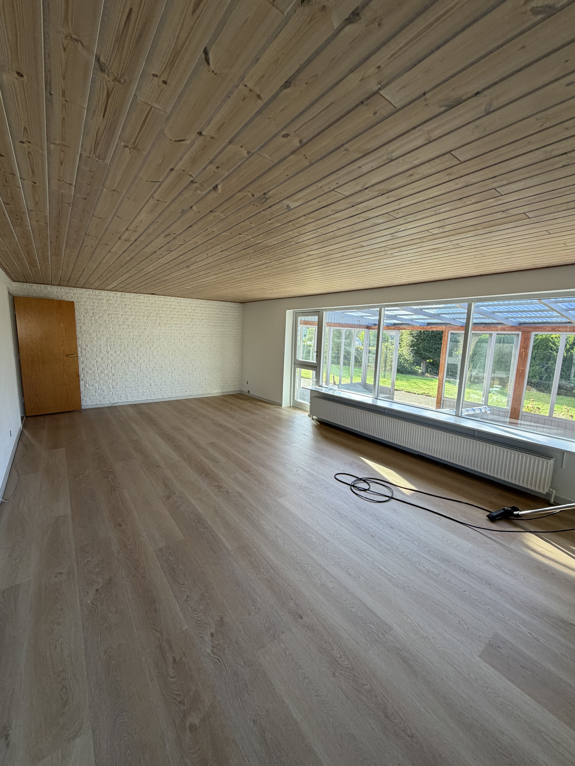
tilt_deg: -7.5
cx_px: 288
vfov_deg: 102.1
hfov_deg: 85.7
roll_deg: -1.0
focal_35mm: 14
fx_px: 310
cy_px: 383
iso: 64
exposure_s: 1/121
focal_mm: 2.22
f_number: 2.2
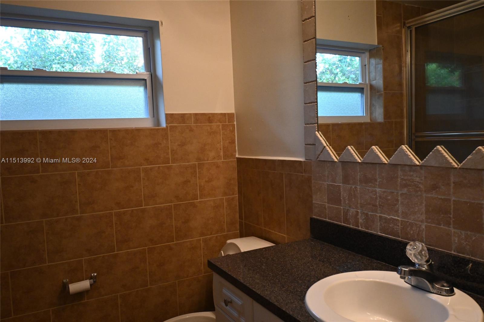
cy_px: 161
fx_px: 363
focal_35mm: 27
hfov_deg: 67.4
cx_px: 242
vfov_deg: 47.9
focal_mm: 18
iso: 2200
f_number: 5.6
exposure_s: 1/125
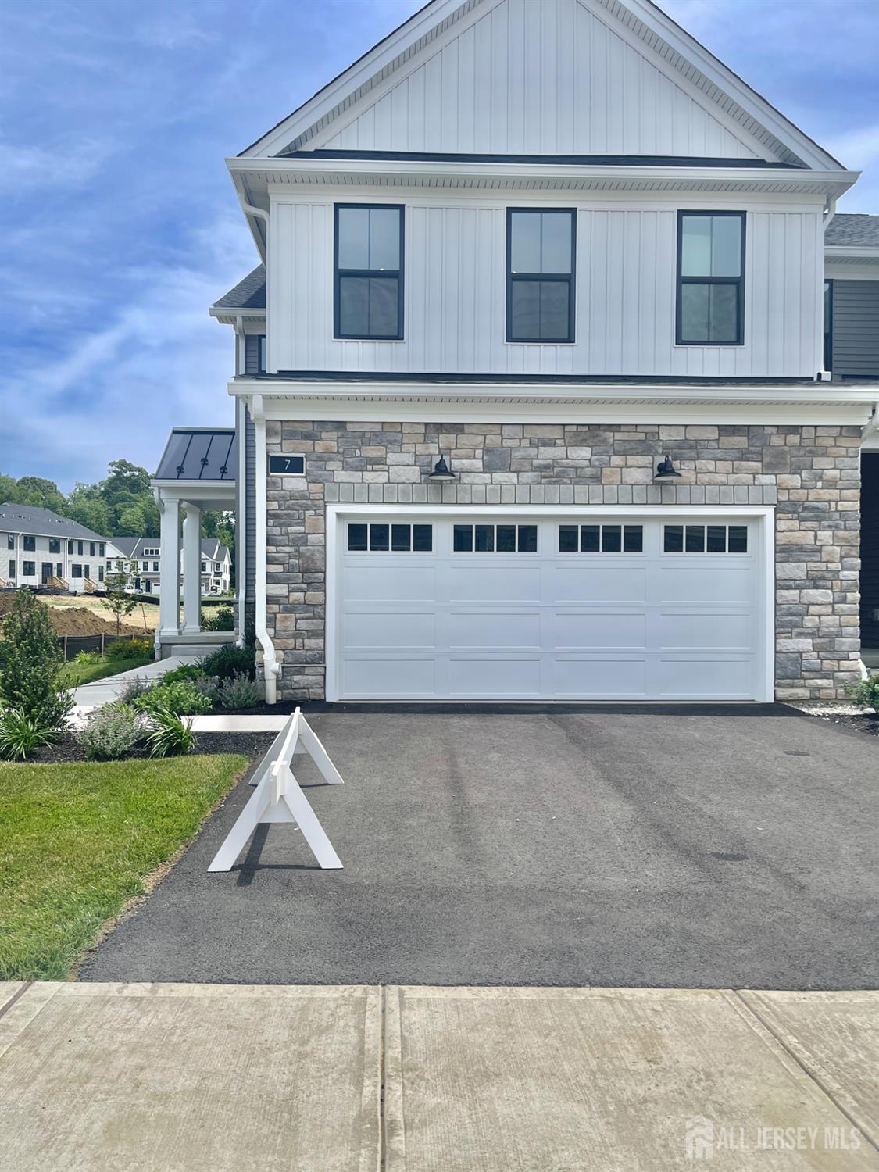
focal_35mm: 25
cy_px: 586
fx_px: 846
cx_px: 440
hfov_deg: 54.9
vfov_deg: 69.4
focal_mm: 5.1
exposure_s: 1/4202
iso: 32
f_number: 1.6
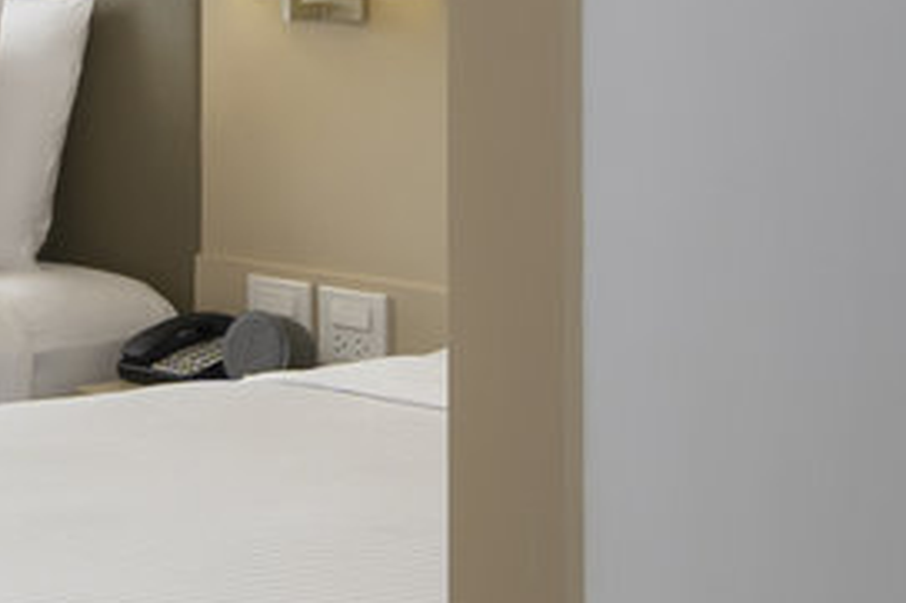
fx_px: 3144
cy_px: 313
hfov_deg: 15.5
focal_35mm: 125
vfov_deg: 11.0
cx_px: -333
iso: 320
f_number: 8
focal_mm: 19
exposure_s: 1/25
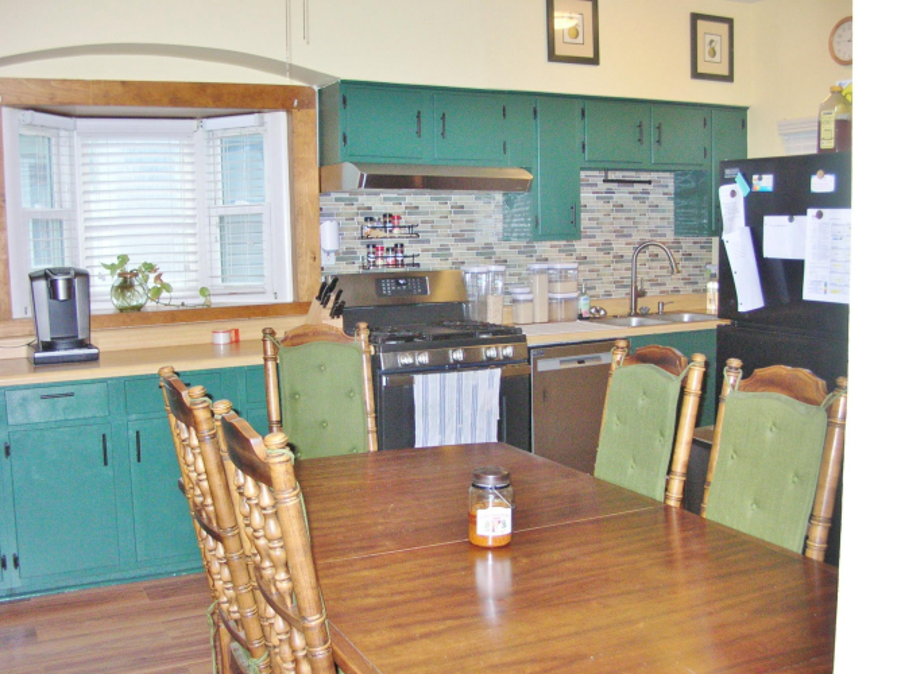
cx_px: 450
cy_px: 337
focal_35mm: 36
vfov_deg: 39.6
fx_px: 936
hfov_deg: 51.4
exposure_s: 1/60.1
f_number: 2.7
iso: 122
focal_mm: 6
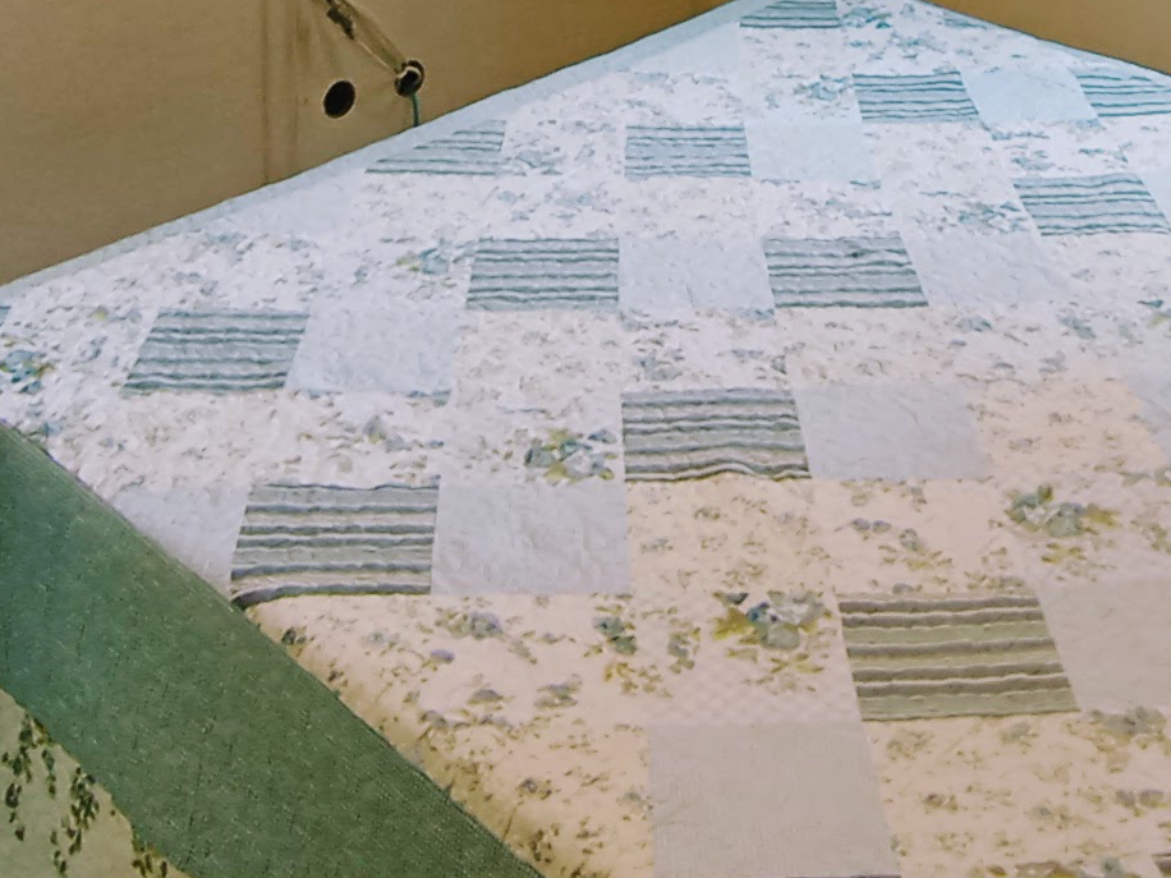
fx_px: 1928
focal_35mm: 57
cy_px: -538
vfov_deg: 20.7
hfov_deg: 33.5
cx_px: 759
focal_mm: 1.65
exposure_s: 1/60
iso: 69
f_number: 2.2
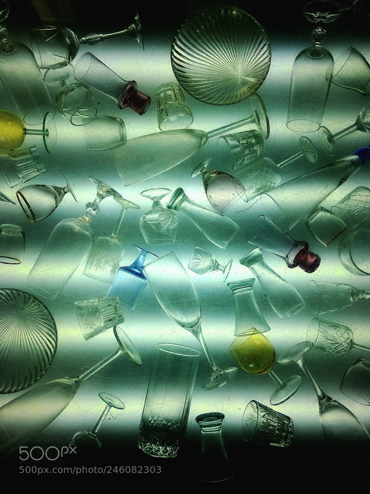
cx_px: 185
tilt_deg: -87.6
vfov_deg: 61.7
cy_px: 247
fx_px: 413
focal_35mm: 29
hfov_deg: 48.2
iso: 25
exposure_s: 1/330
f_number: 2.2
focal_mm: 4.15
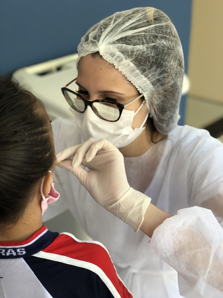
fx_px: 490
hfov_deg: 25.7
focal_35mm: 57
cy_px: 149
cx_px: 112
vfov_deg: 33.8
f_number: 2.8
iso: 20
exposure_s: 1/40
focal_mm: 6.6
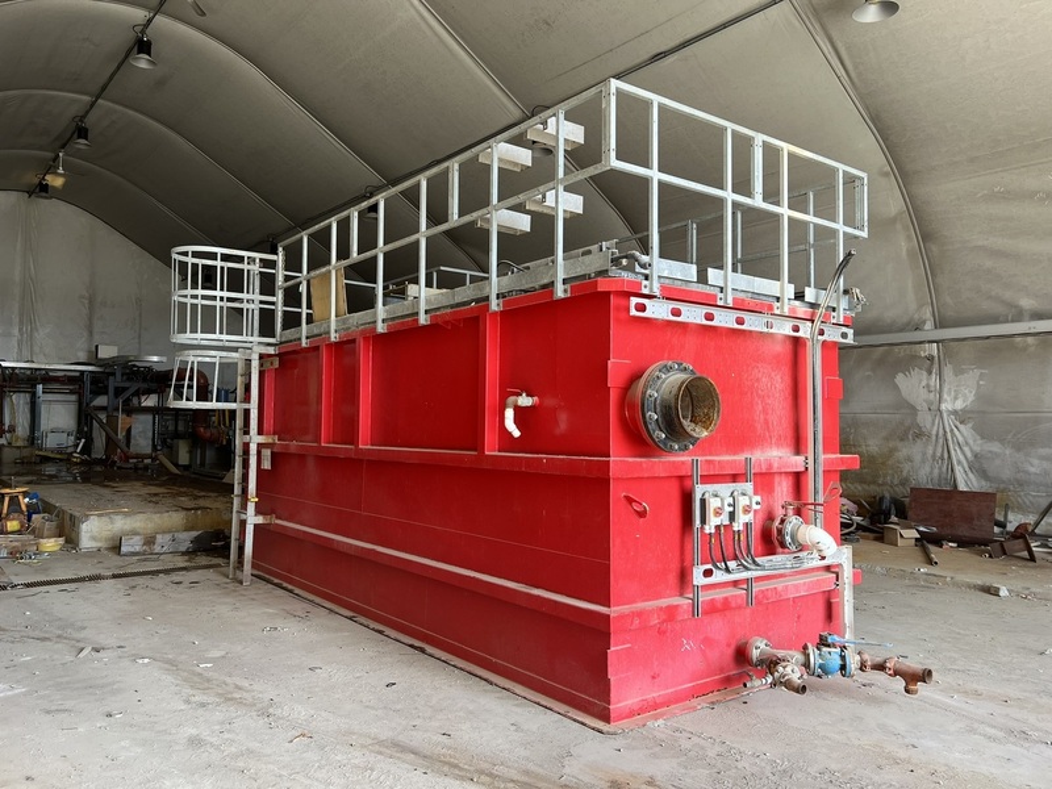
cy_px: 394
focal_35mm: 26
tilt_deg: +1.6
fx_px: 790
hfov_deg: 67.3
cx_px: 526
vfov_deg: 53.1
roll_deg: -1.2
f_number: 1.5
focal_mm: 5.7
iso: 50
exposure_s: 1/171
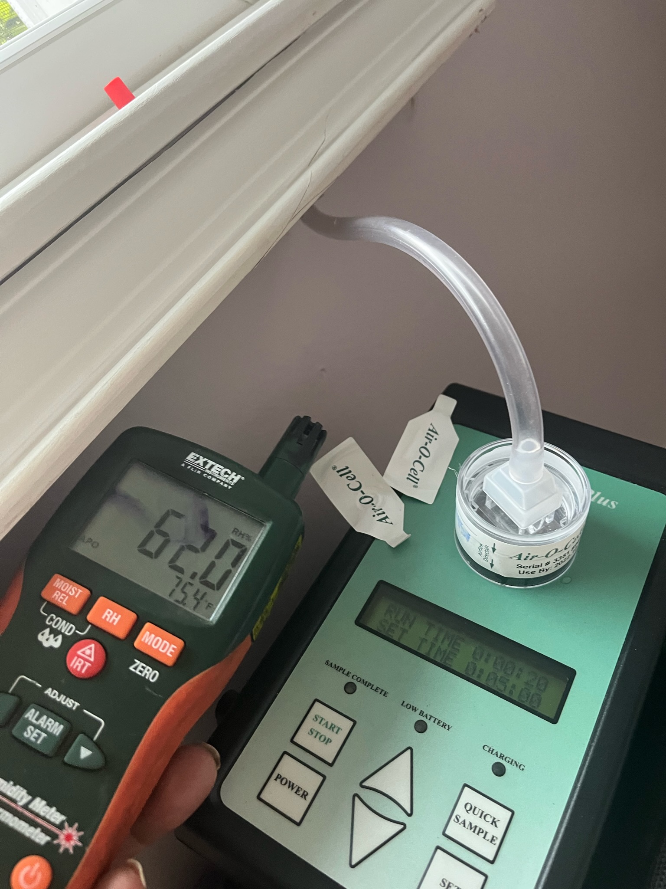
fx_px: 667
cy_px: 444
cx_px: 333
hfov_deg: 53.0
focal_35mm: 26
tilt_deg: -23.6
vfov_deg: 67.3
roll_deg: +38.6
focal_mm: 5.1
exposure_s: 1/60
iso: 320
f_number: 1.6
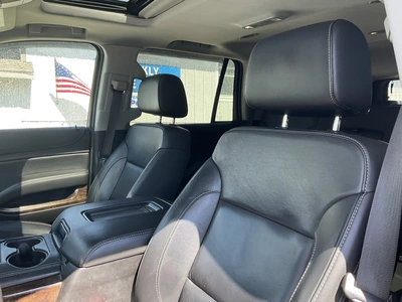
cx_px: 201
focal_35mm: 29
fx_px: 337
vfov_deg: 48.2
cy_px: 151
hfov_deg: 61.7
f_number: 1.8
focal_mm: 3
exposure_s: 1/122
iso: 25
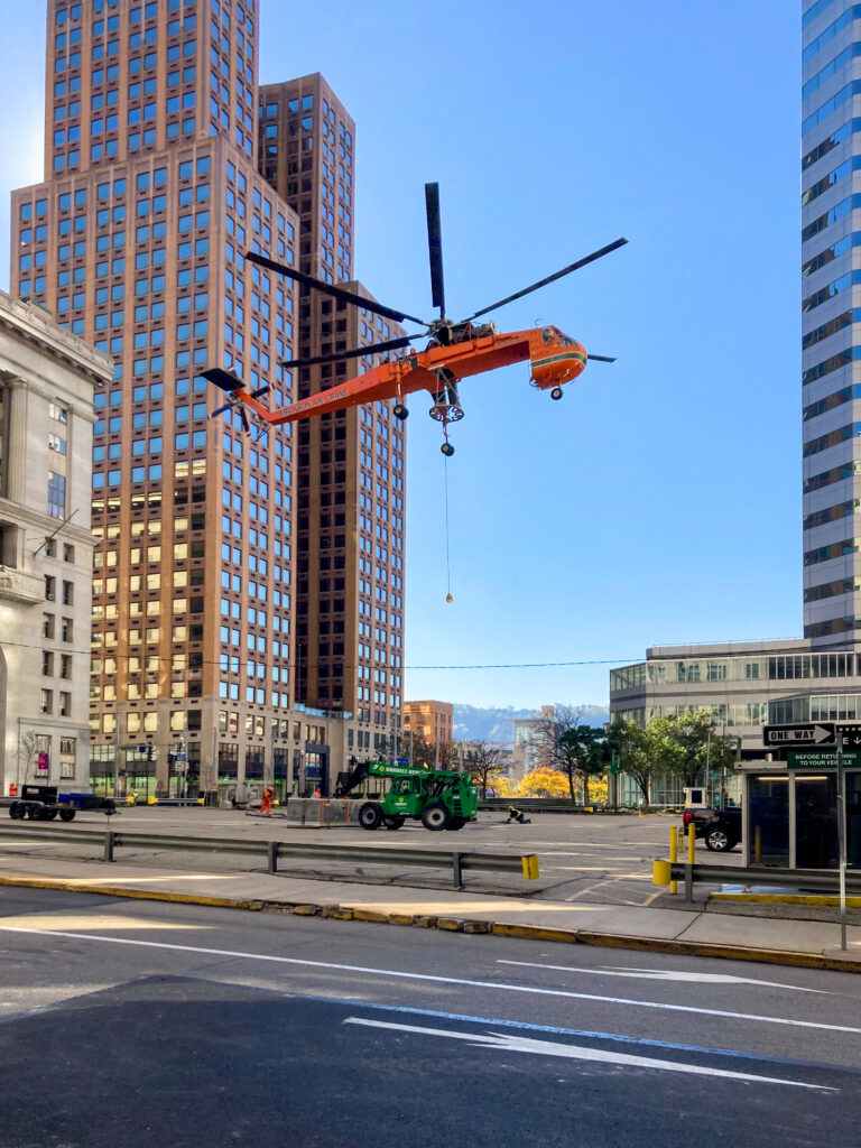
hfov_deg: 49.7
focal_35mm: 28
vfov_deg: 63.4
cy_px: 574
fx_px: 929
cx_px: 430
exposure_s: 1/1600
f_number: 1.8
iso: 20
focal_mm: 3.99
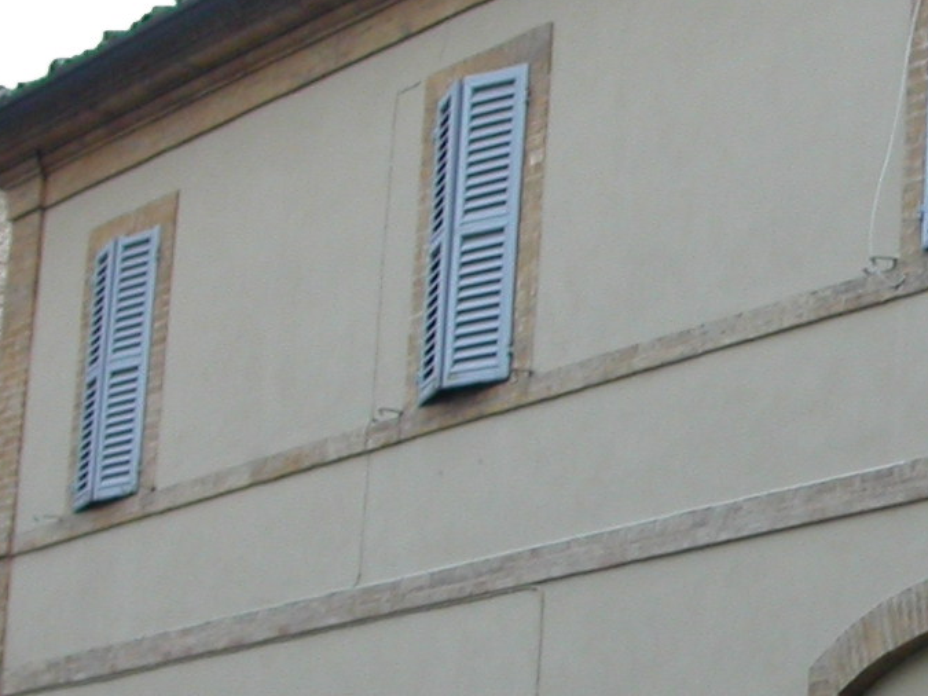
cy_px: 525
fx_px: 3431
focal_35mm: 128
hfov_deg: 14.7
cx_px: 1233
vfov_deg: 11.5
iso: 100
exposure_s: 1/53.3
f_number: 2.6
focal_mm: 7.85
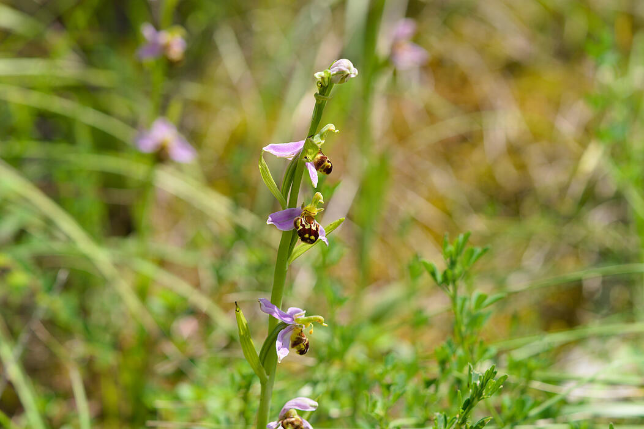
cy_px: 214
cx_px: 322
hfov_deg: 15.2
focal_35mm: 135
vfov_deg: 10.2
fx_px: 2416
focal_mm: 90
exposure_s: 1/250
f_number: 5.6
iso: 100
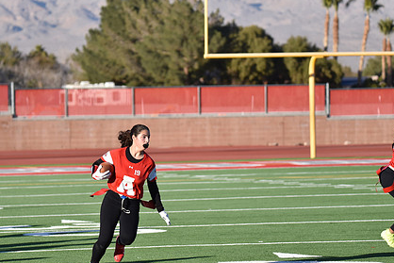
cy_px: 164
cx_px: 138
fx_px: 2584
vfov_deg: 5.8
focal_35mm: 236
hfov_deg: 8.7
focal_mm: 170
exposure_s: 1/4000
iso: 720
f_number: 5
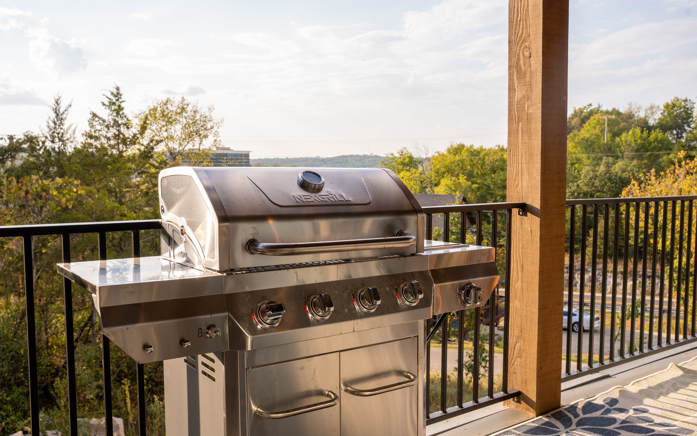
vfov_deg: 37.3
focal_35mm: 34
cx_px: 348
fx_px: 646
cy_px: 223
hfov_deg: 56.7
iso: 250
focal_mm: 32.8
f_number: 8
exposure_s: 1/320
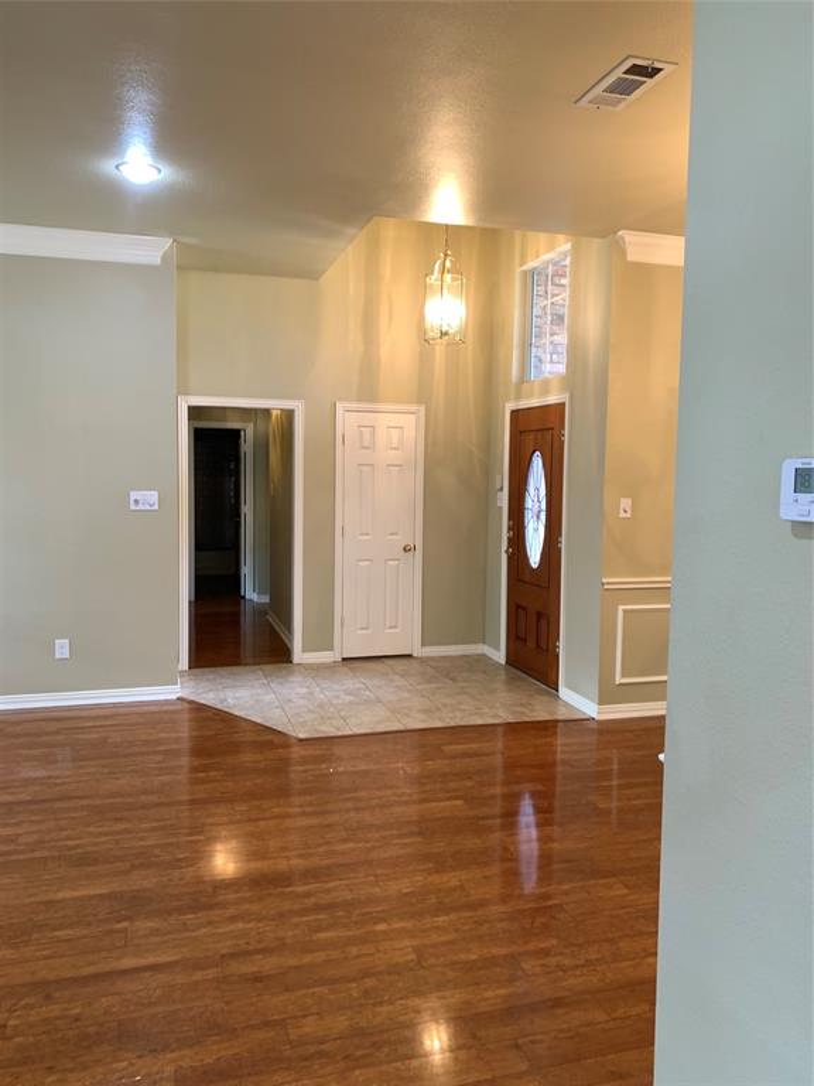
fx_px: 815
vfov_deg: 67.3
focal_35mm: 26
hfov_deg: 53.1
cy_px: 543
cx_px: 407
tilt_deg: -2.4
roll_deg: -0.7
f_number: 1.8
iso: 125
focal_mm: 4.25
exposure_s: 1/60
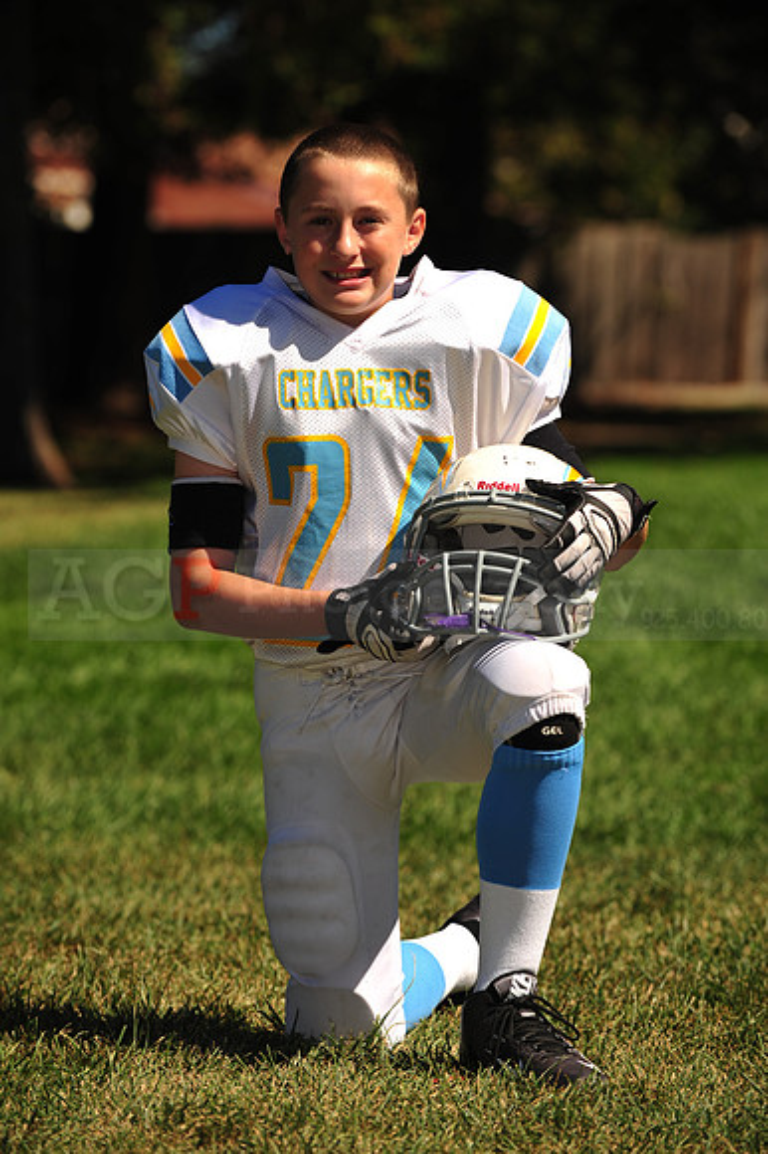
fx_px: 5446
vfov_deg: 12.1
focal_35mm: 170
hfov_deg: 8.1
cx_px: 384
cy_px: 577
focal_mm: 170
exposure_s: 1/1000
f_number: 5
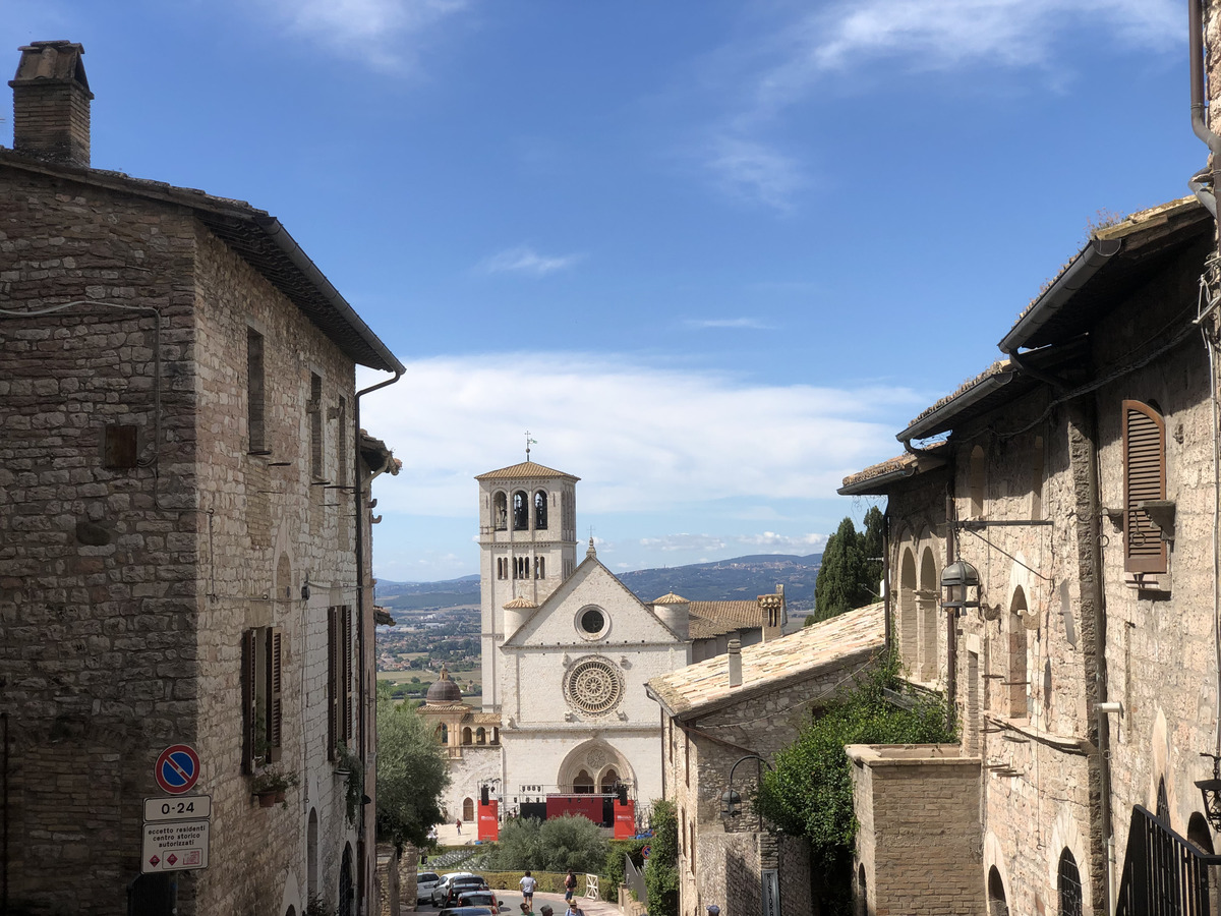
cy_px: 458
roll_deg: +1.7
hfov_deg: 36.8
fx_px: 1834
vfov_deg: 28.0
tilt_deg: +3.5
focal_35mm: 52
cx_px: 610
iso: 16
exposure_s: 1/1230
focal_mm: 6
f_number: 2.4
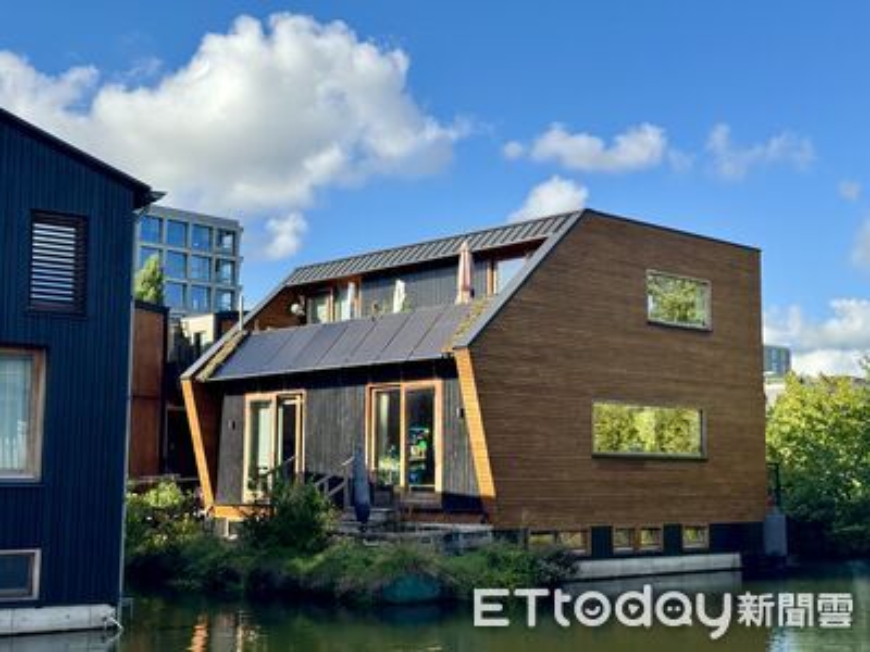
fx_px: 1206
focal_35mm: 48
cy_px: 326
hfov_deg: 39.7
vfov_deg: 30.3
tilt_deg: +6.6
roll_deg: -1.1
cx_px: 435
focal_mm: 6.76
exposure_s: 1/3610
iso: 64
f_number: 1.78
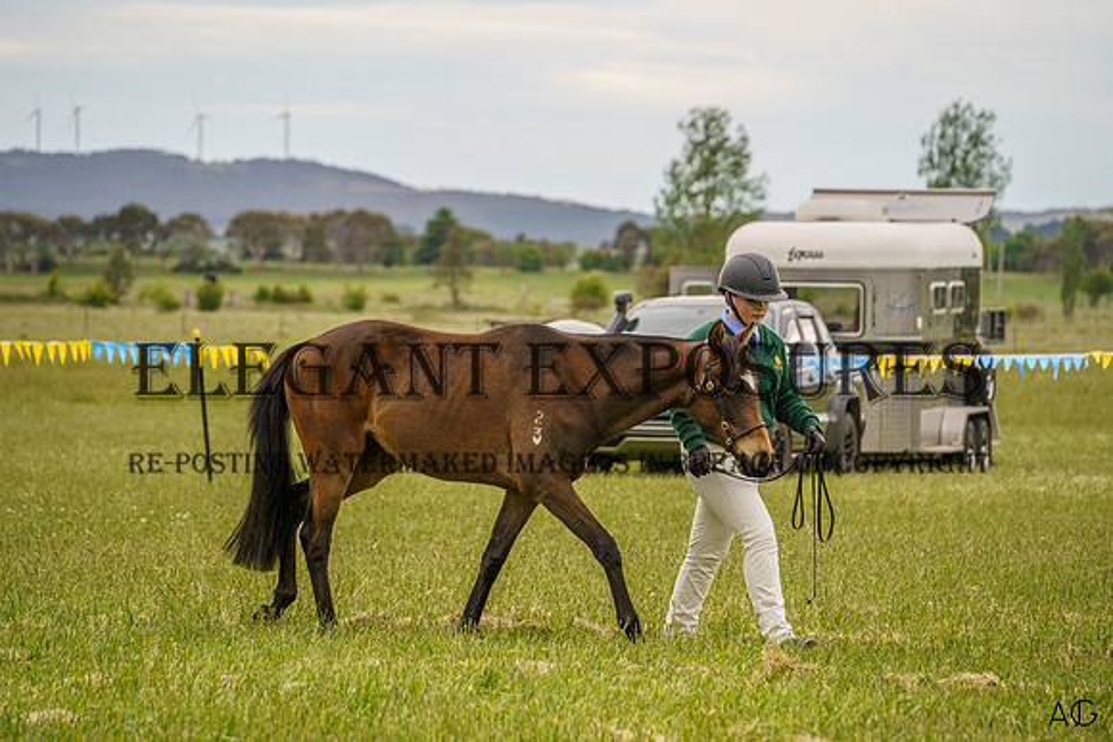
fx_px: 6776
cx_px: 594
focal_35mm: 219
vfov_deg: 6.3
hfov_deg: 9.4
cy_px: 378
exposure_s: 1/1600
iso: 800
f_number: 5.6
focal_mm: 200
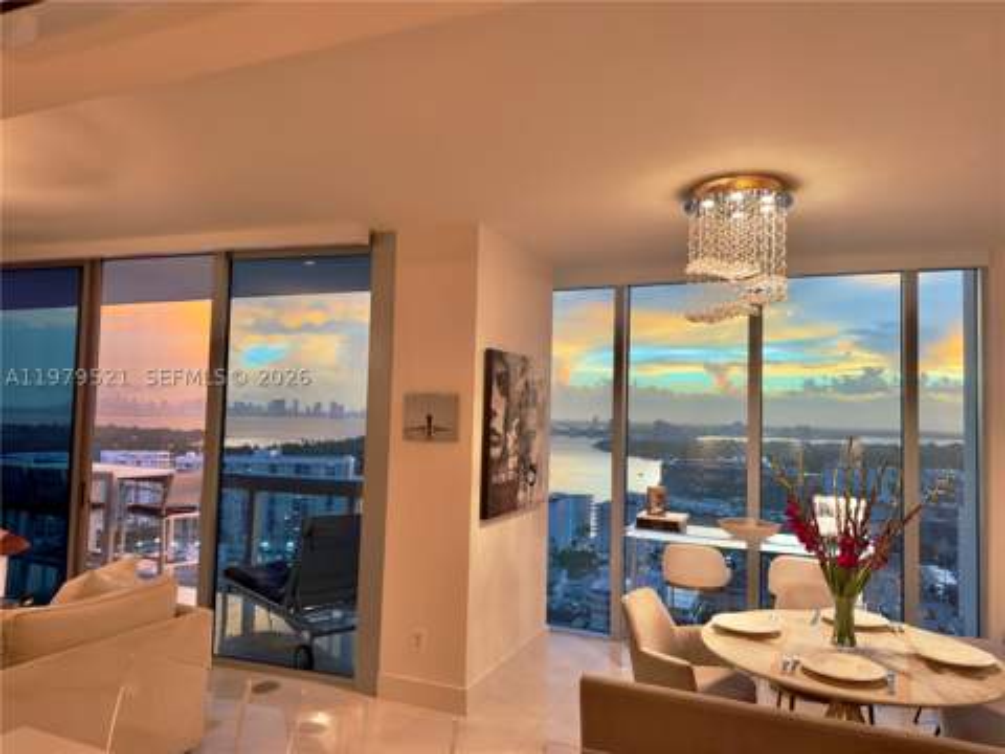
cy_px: 377
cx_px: 502
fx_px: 697
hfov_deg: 71.6
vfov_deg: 56.8
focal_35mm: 24
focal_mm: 6.76
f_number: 1.78
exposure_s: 1/60
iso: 100
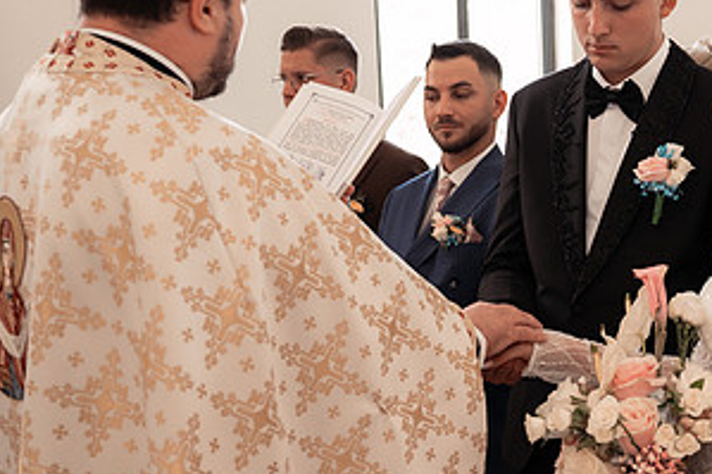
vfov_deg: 23.3
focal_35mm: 58
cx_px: 621
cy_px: 289
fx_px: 1146
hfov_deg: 33.0
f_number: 3.2
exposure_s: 1/250
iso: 1600
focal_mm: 28
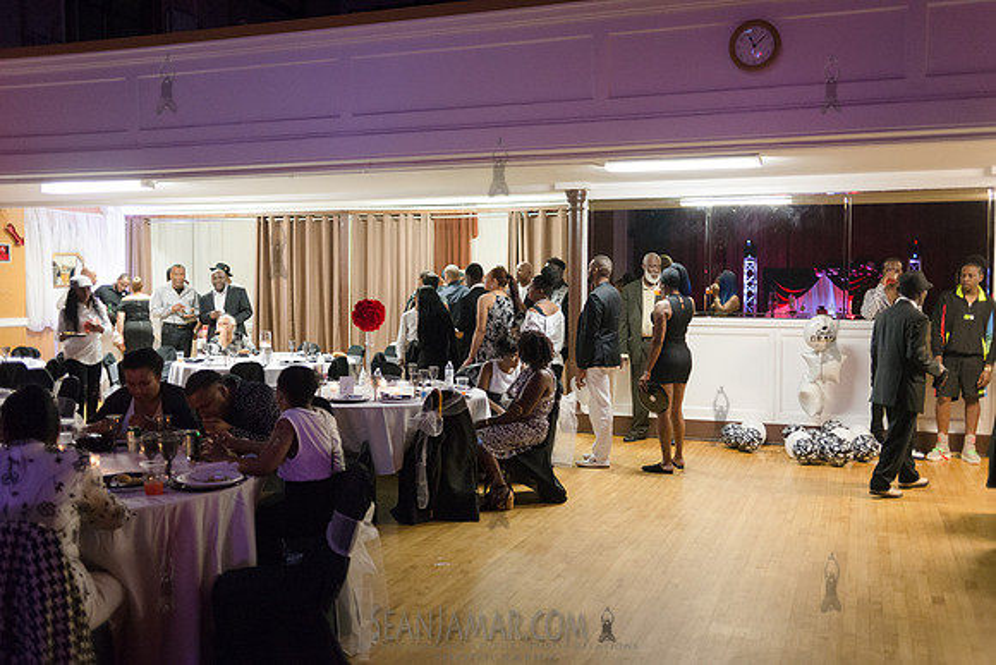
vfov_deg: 37.9
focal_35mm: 35
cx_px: 498
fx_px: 969
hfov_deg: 54.4
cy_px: 332
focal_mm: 35
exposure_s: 1/125
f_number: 2.8
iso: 4000
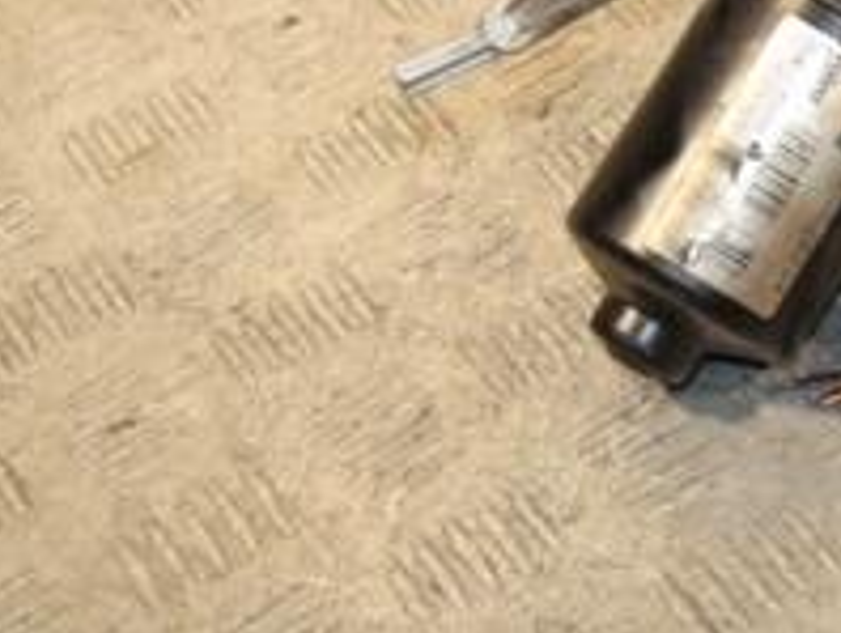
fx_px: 3187
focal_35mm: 131
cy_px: -106
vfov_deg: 11.1
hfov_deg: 14.5
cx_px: 1036
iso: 800
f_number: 5
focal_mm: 30
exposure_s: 1/200
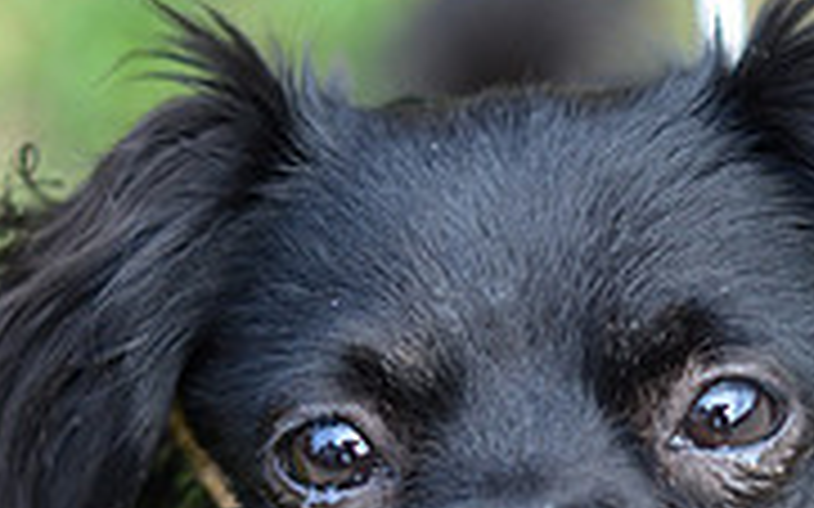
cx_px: 639
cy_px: 836
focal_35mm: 190
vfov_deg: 6.8
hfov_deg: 11.0
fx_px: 4214
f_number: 2.5
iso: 400
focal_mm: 50
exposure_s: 1/1000
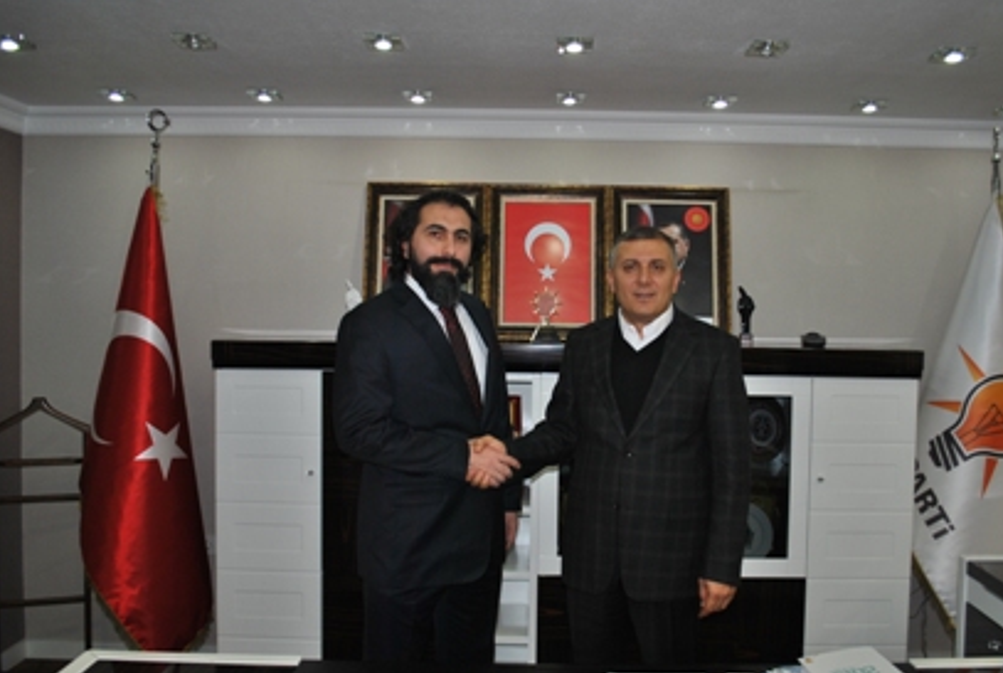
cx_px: 540
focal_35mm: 33
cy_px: 357
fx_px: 921
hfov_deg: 57.1
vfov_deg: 40.1
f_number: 3.8
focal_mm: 20
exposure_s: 1/60
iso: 200
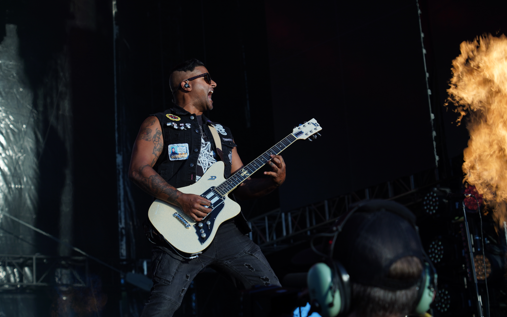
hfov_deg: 26.1
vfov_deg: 16.5
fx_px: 1092
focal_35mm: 79
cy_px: 147
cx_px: 255
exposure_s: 1/400
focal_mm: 77
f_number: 6.3
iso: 100
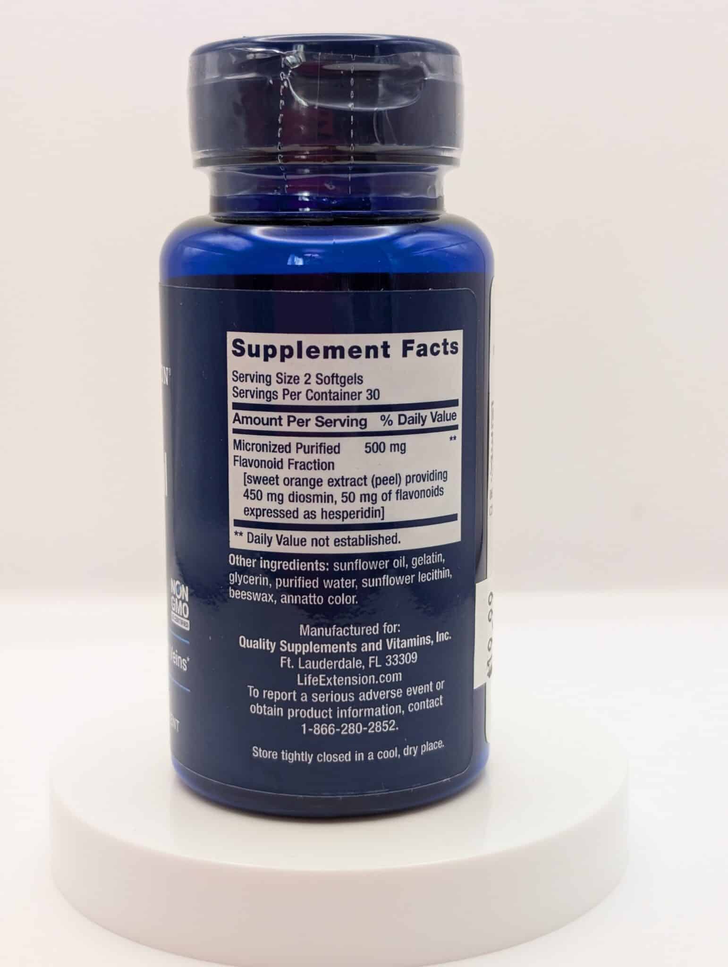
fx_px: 1371
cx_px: 364
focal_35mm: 49
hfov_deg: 29.7
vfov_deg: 38.9
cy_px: 484
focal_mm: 6.9
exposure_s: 1/107
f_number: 1.68
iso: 128
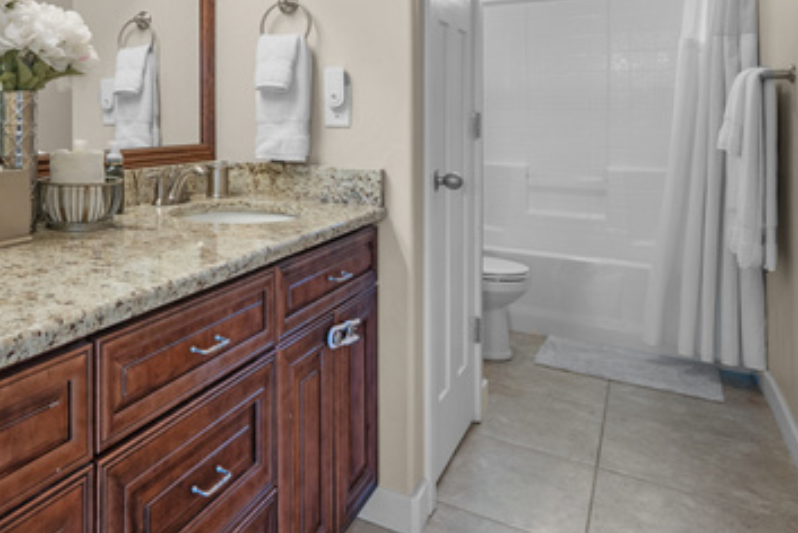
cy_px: 107
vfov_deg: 43.0
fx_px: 643
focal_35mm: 29
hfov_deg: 57.6
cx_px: 133
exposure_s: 1/2
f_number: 8
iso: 500
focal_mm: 16
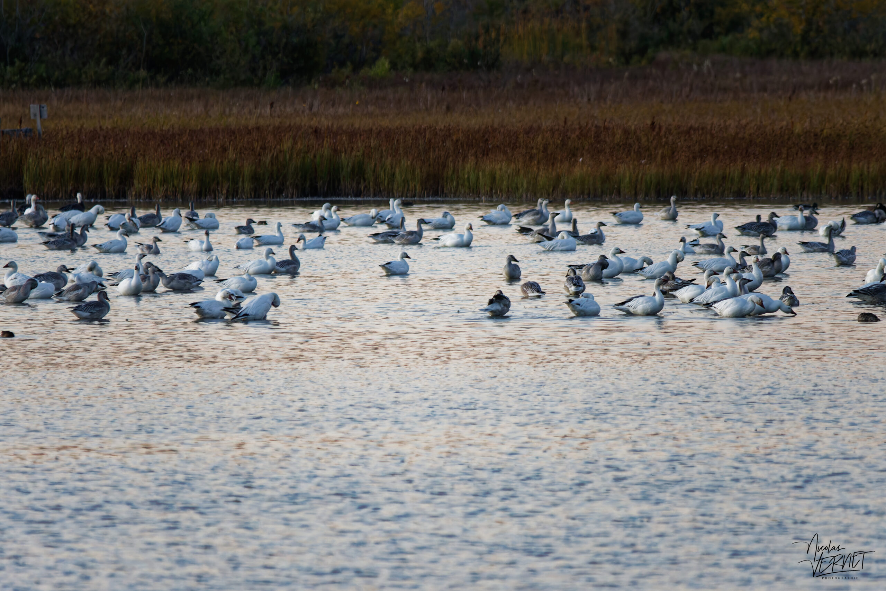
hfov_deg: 2.7
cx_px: 443
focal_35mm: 750
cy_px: 296
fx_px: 18458
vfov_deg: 1.8
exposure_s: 1/250
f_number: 6.3
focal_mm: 500
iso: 1100
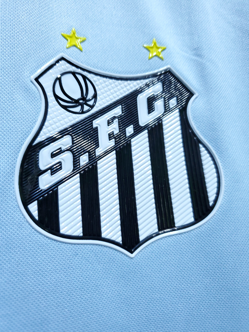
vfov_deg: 67.3
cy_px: 166
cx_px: 124
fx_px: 249
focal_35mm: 26
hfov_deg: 53.1
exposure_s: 1/30
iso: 200
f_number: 1.5
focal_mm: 4.3
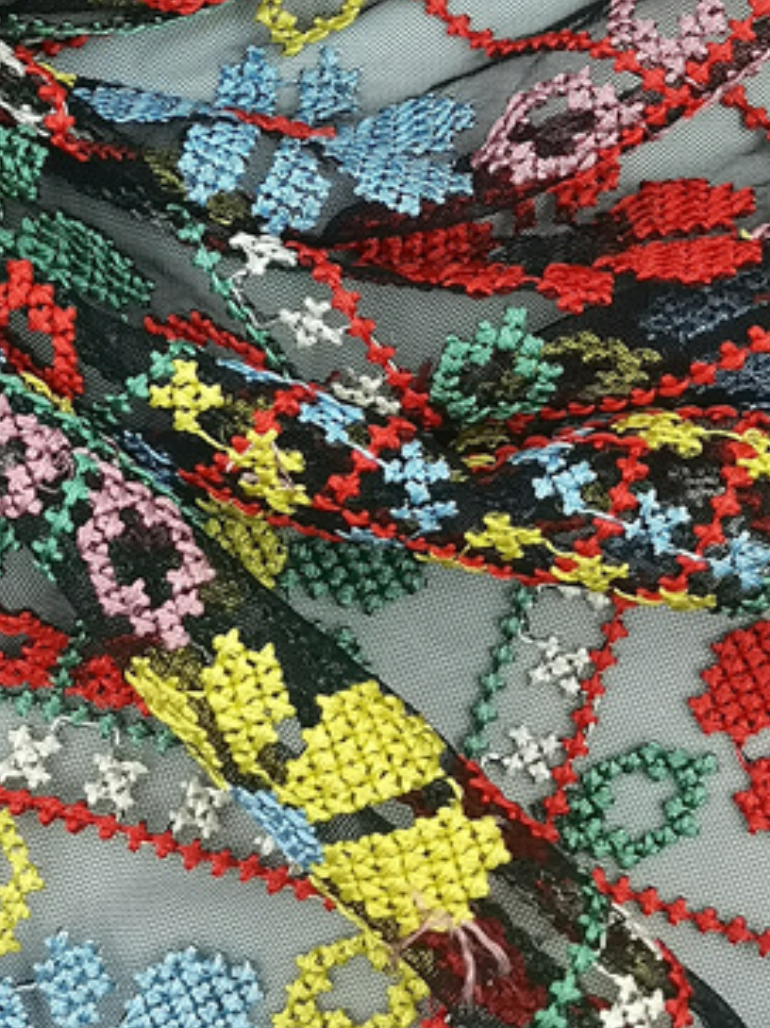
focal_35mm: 86
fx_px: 2552
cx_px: 136
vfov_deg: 21.7
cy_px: -76
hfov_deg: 17.0
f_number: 1.9
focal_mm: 4.94
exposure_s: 1/100
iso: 160
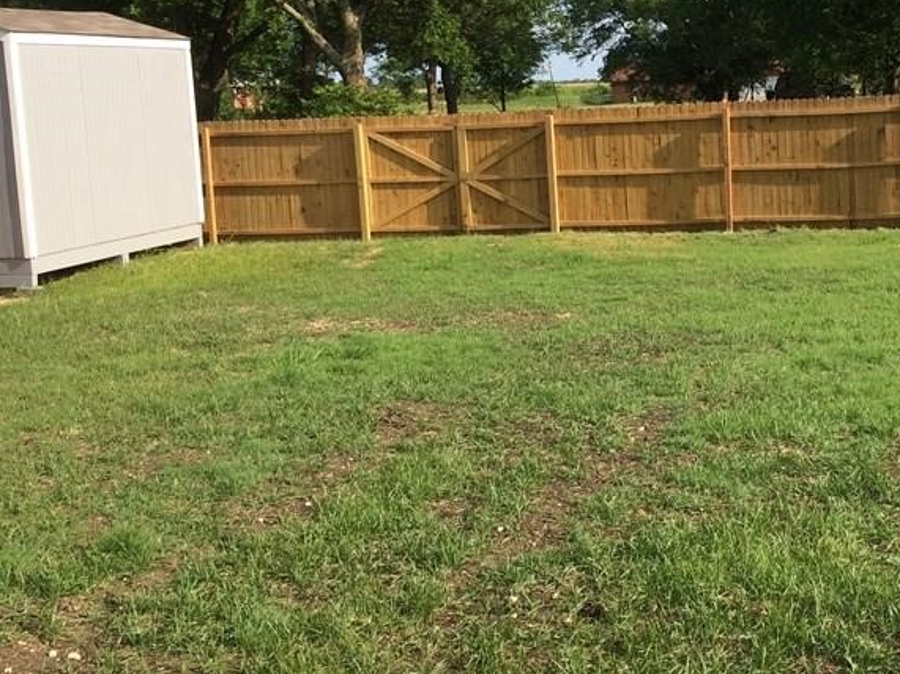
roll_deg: +3.3
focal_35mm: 52
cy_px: 219
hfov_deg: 35.6
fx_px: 1352
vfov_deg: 27.8
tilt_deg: -7.5
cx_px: 719
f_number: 2.2
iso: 32
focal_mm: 4.15
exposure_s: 1/1208
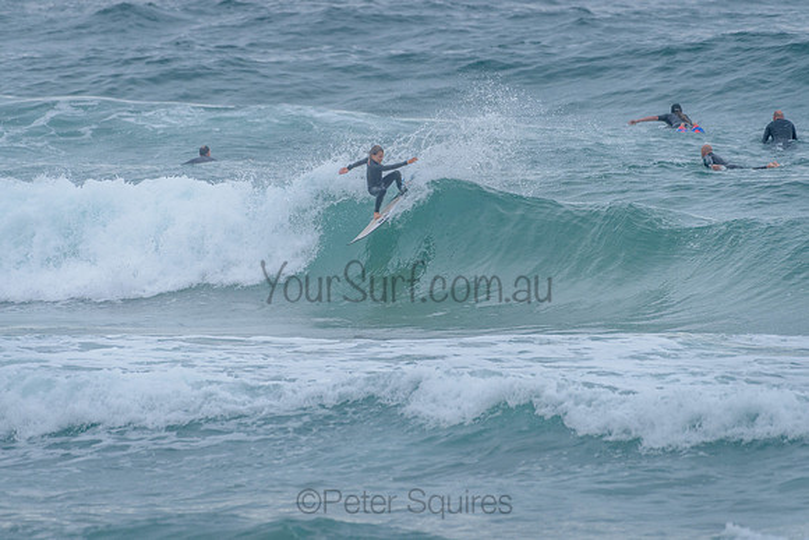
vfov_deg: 2.2
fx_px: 13773
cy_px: 210
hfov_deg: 3.4
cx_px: 406
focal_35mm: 613
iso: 720
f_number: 5.6
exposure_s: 1/1250
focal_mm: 500
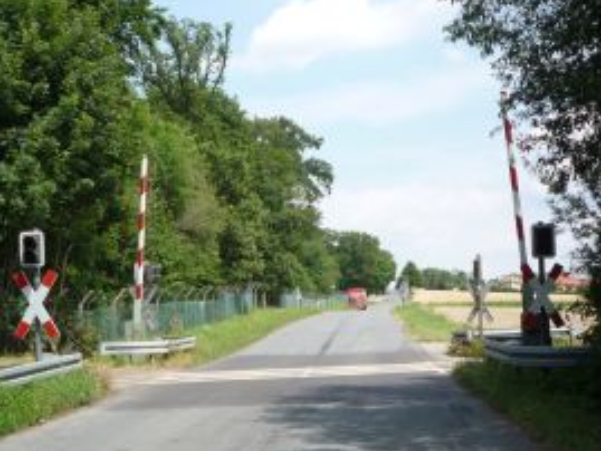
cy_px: 239
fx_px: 990
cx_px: 250
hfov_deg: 33.7
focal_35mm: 57
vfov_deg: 25.7
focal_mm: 5.2
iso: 100
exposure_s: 1/400
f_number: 4.5
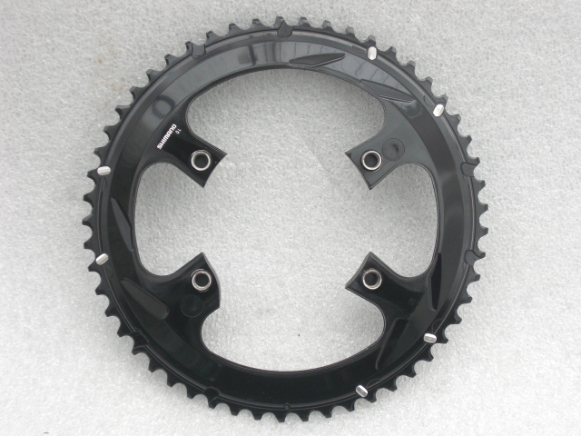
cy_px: 218
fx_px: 1242
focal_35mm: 74
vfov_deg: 19.9
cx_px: 290
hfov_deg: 26.3
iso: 200
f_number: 4.2
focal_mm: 13.1
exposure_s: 1/25
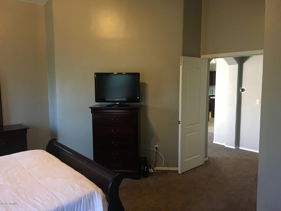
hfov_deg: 61.7
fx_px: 235
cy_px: 106
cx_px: 140
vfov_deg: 48.2
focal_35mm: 29
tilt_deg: -6.8
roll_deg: +0.8
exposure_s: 1/30
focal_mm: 4.15
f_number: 2.2
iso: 200
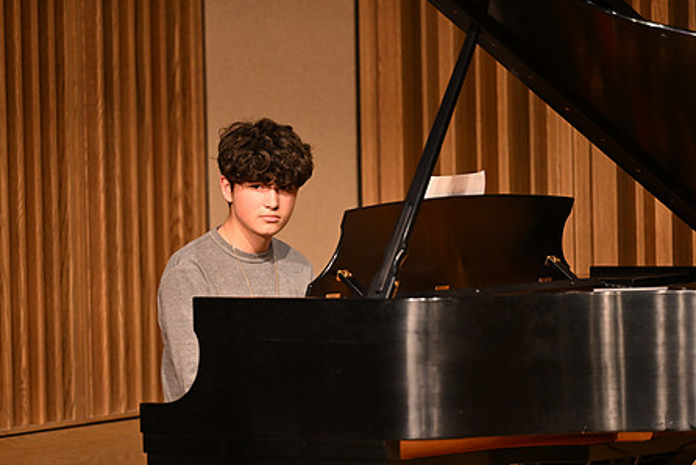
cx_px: 250
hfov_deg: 7.9
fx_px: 5030
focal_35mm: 260
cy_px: 285
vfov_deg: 5.3
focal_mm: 200
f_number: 2.8
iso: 4000
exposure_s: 1/320
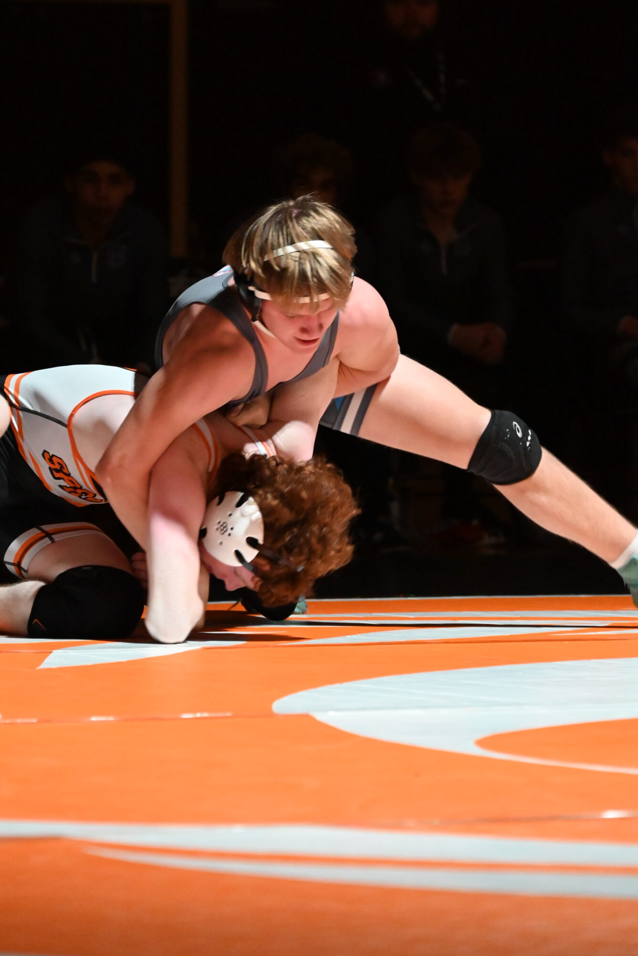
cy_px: 402
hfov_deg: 6.2
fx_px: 5923
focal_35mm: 223
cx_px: 274
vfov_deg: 9.2
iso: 10000
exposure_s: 1/200
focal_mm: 175
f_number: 6.3
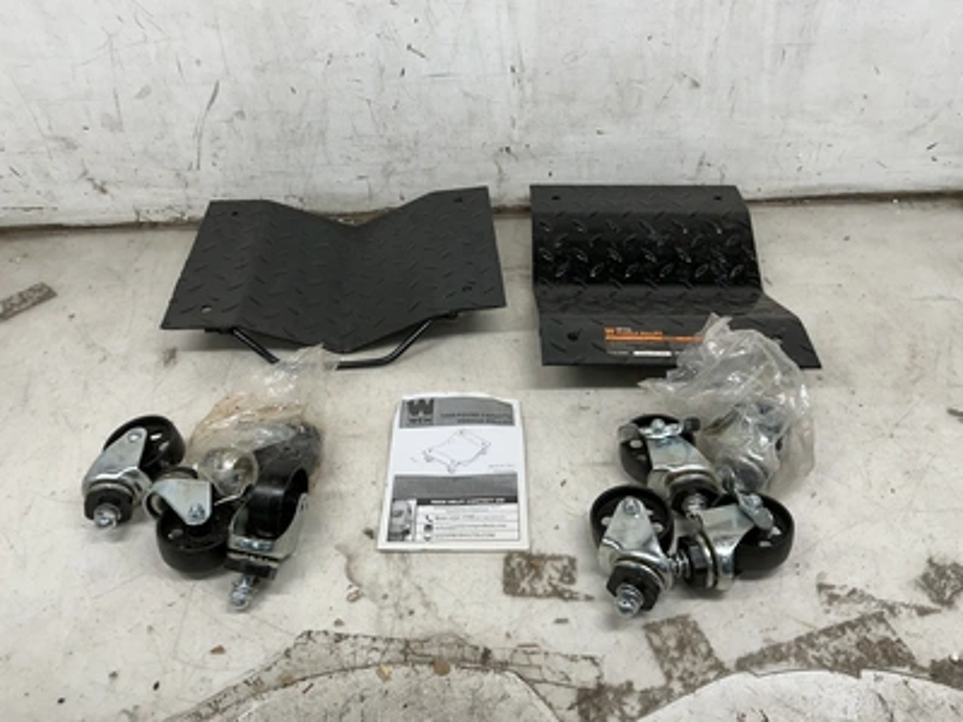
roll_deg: +2.0
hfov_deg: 63.4
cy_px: 361
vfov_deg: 49.7
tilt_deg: -38.9
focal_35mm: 28
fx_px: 779
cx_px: 482
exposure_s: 1/120
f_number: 1.8
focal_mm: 3
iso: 40
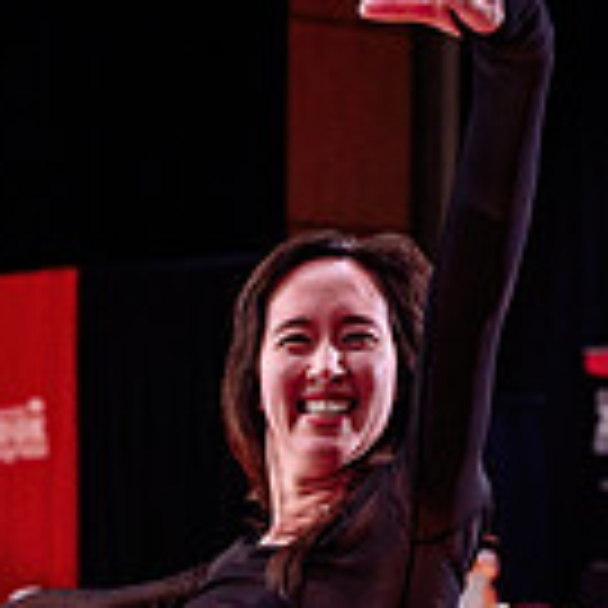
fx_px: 2146
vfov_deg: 15.8
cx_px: 13
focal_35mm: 108
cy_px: 625
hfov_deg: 15.8
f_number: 2
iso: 1600
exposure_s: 1/320
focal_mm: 28
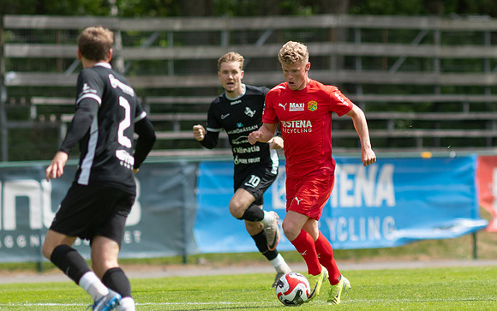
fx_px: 10967
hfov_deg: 2.6
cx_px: 329
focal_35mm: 809
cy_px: 220
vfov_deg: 1.6
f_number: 3.2
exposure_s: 1/2500
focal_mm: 300
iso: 100
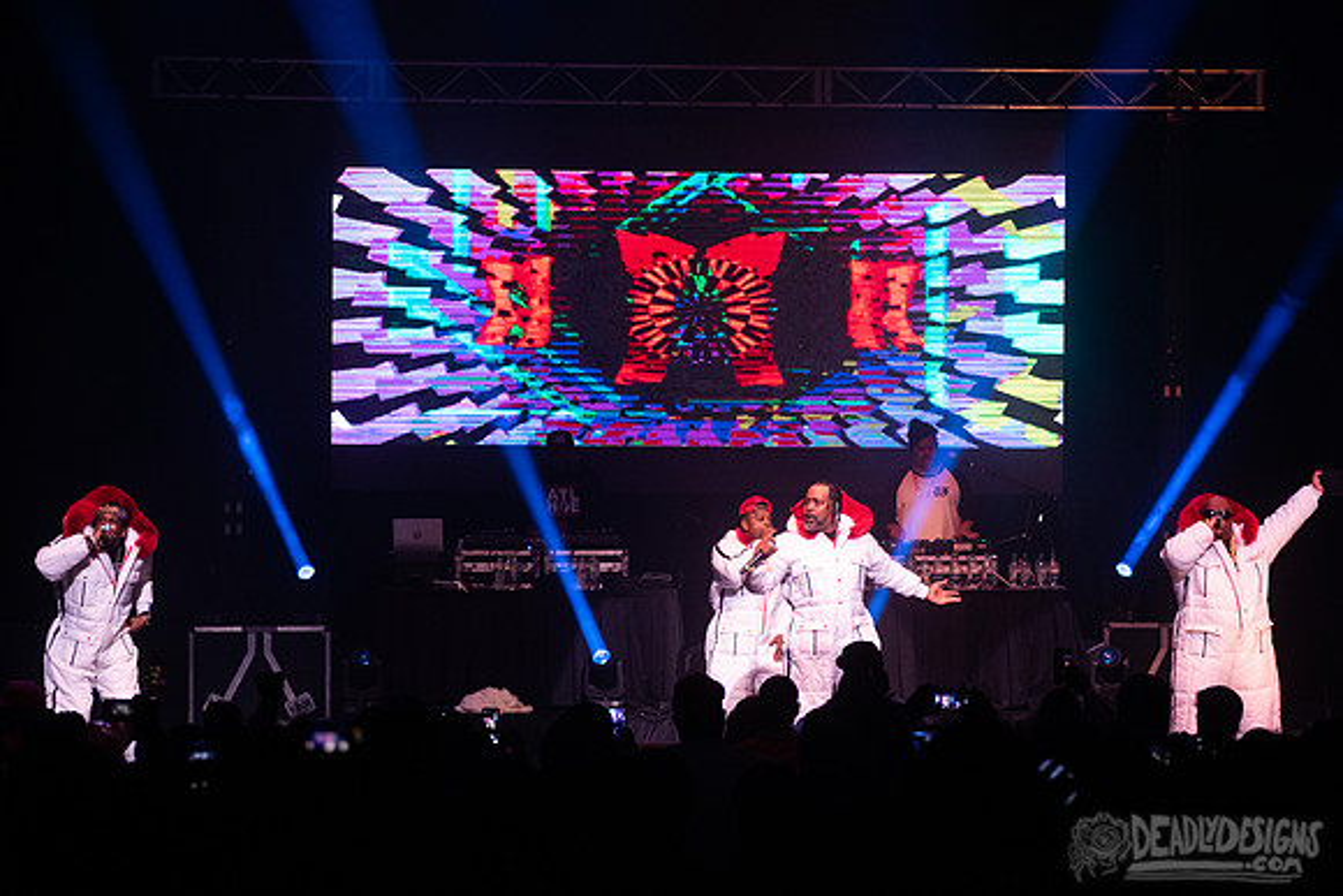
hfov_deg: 16.1
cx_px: 709
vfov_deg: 10.8
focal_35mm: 127
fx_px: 4737
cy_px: 409
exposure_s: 1/640
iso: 3200
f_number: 3.5
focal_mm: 110
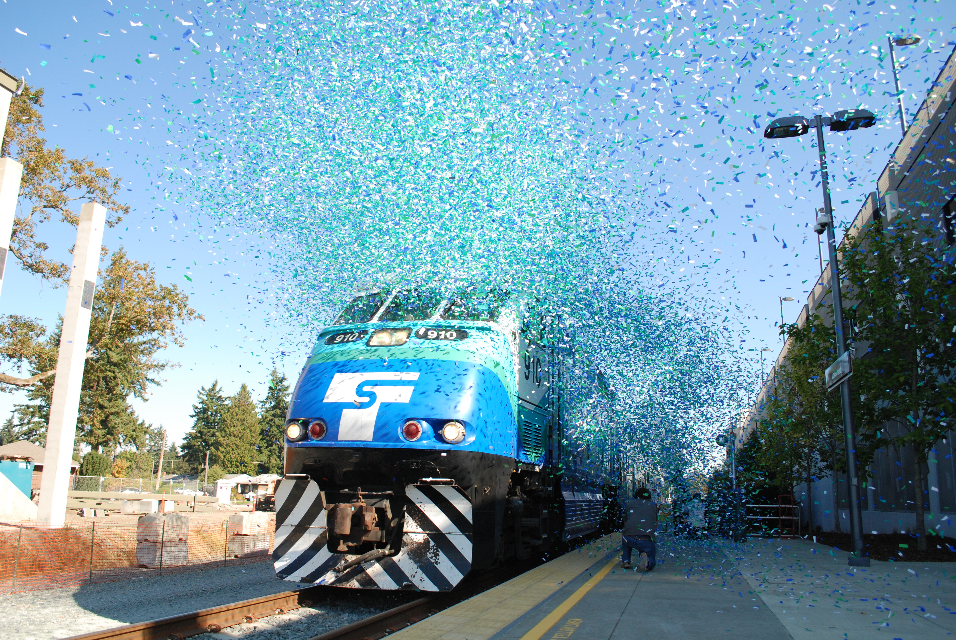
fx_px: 718
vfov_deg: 48.0
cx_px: 478
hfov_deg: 67.3
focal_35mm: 27
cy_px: 320
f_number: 6.3
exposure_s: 1/640
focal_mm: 18
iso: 400
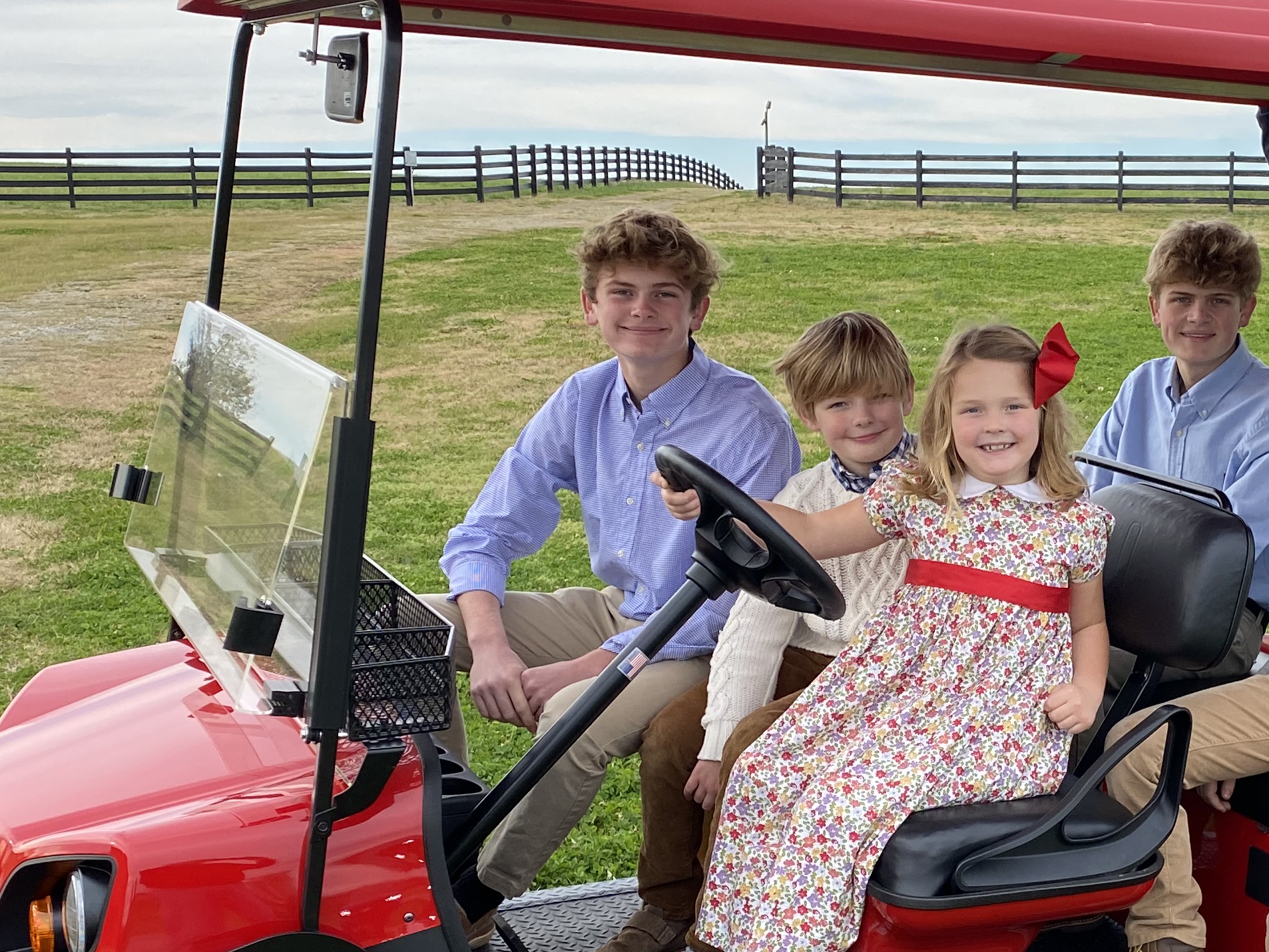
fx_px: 2017
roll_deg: -0.7
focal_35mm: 55
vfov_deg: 26.4
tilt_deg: -10.6
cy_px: 624
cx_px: 1045
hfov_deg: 33.7
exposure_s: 1/669
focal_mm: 4.25
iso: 32
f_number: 1.8
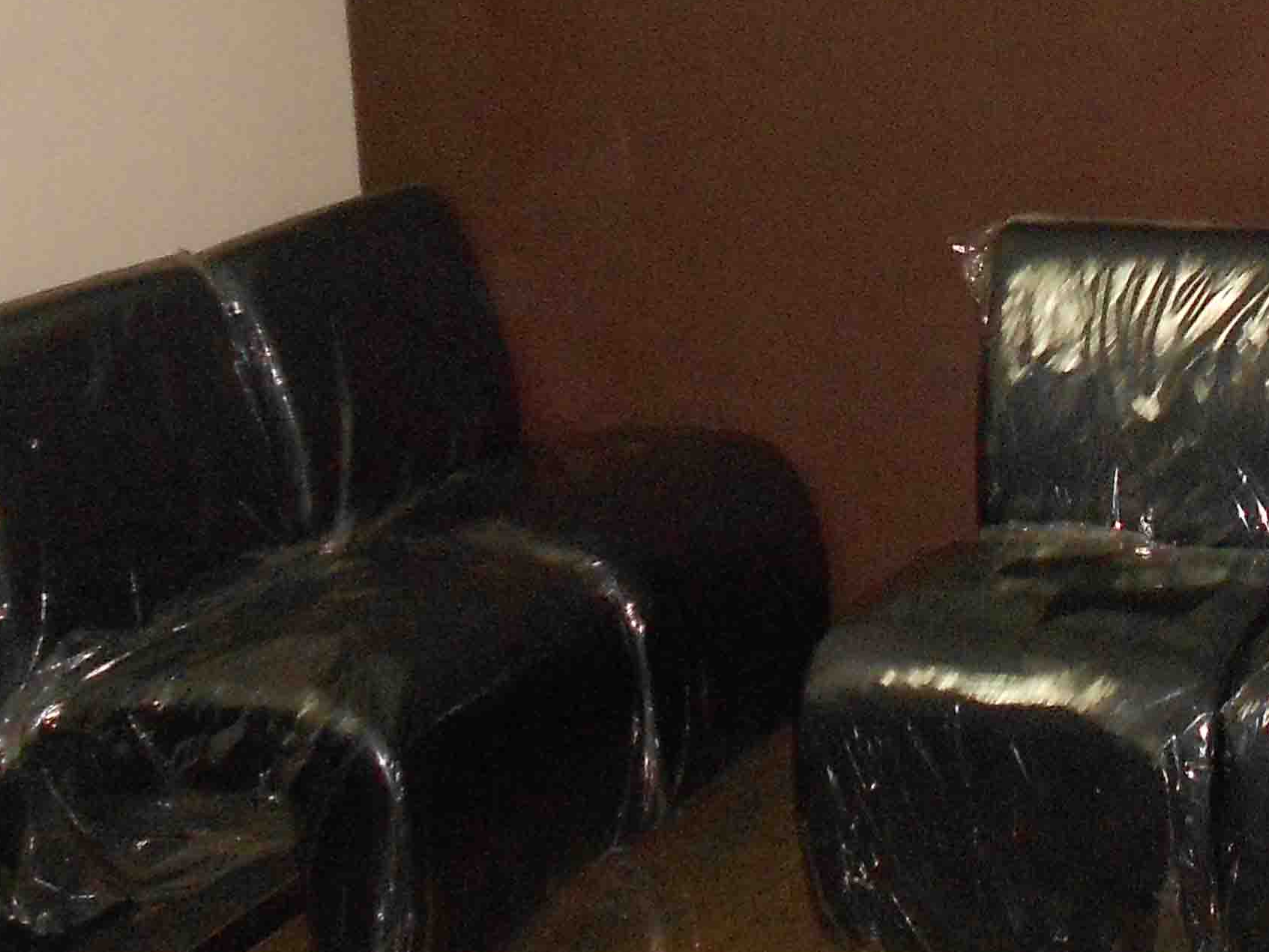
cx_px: 1302
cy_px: 6
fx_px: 2713
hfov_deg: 24.9
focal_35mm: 74
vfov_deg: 19.3
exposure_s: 1/25
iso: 400
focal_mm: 5.3
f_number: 3.4
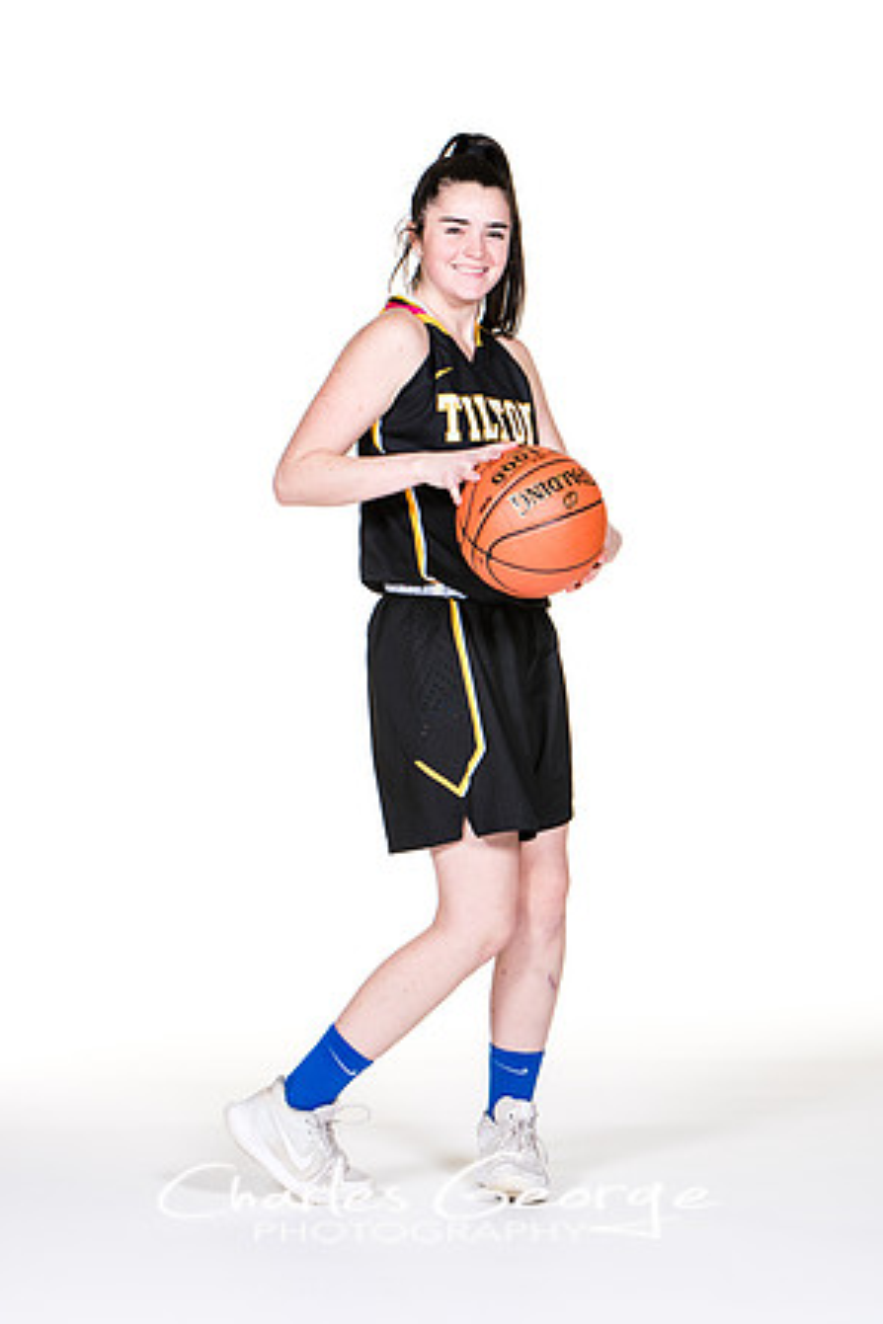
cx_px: 442
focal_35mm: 139
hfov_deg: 9.9
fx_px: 5114
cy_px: 663
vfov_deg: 14.8
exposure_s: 1/160
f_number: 6.3
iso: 200
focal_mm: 92
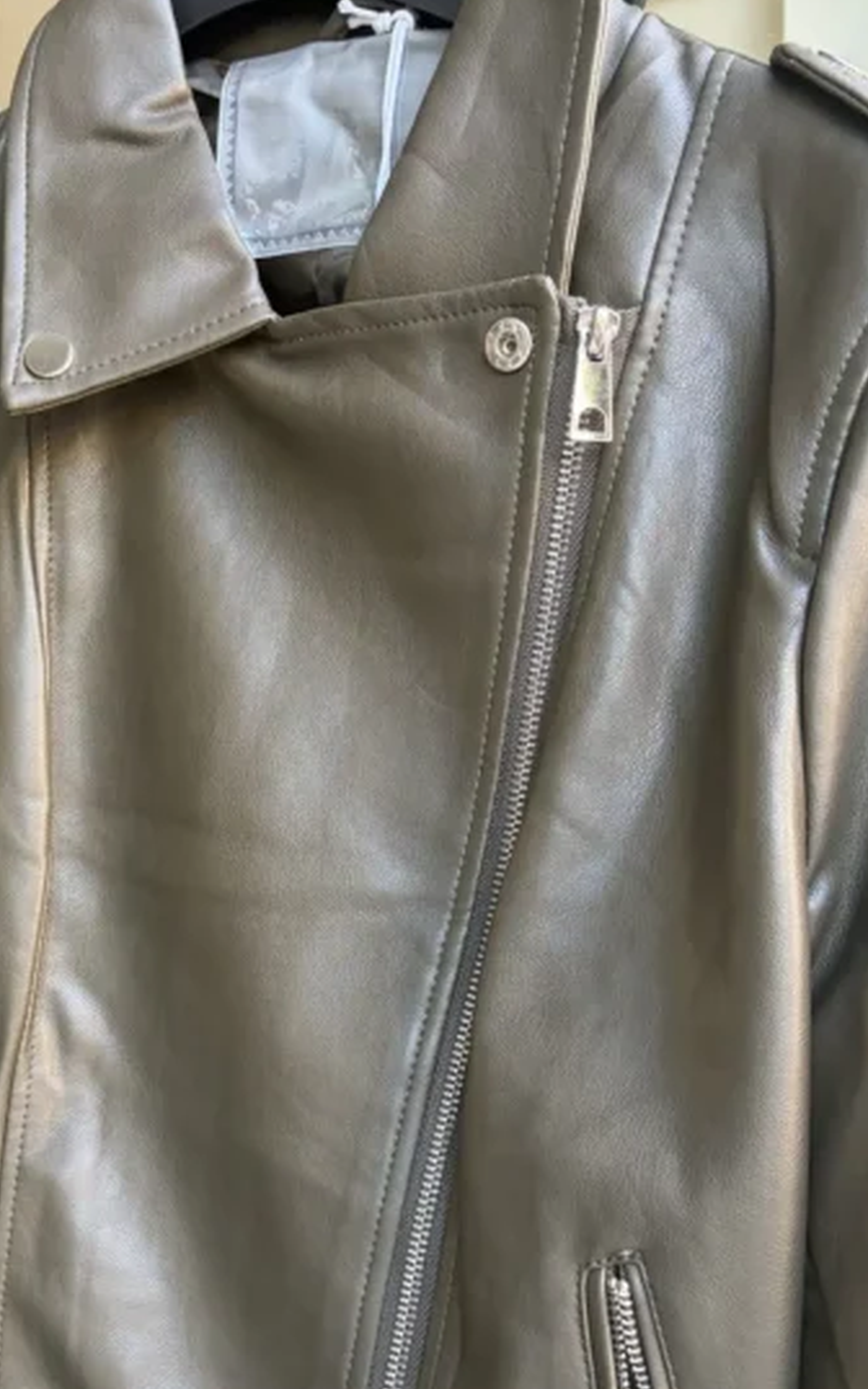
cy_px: 932
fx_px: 1553
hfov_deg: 30.9
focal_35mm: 41
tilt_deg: -4.2
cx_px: 261
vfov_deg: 47.4
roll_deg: -0.2
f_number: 1.6
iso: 160
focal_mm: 5.96
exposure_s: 1/60
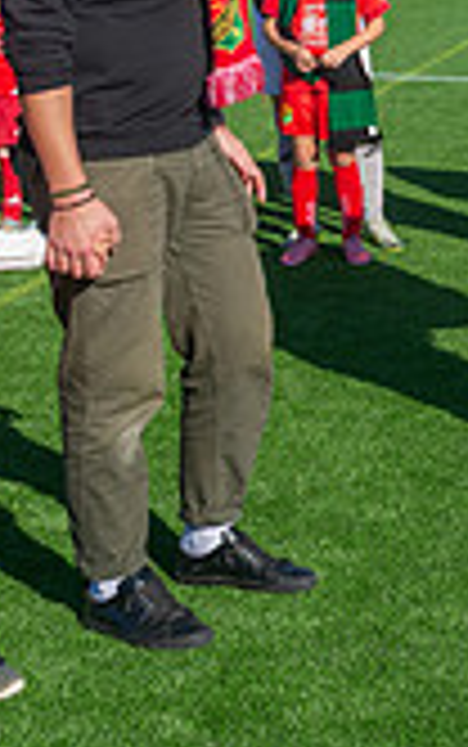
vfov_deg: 19.7
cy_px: 34
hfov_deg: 12.0
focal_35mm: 103
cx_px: 770
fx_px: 2098
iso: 125
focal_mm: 29
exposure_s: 1/1600
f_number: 4
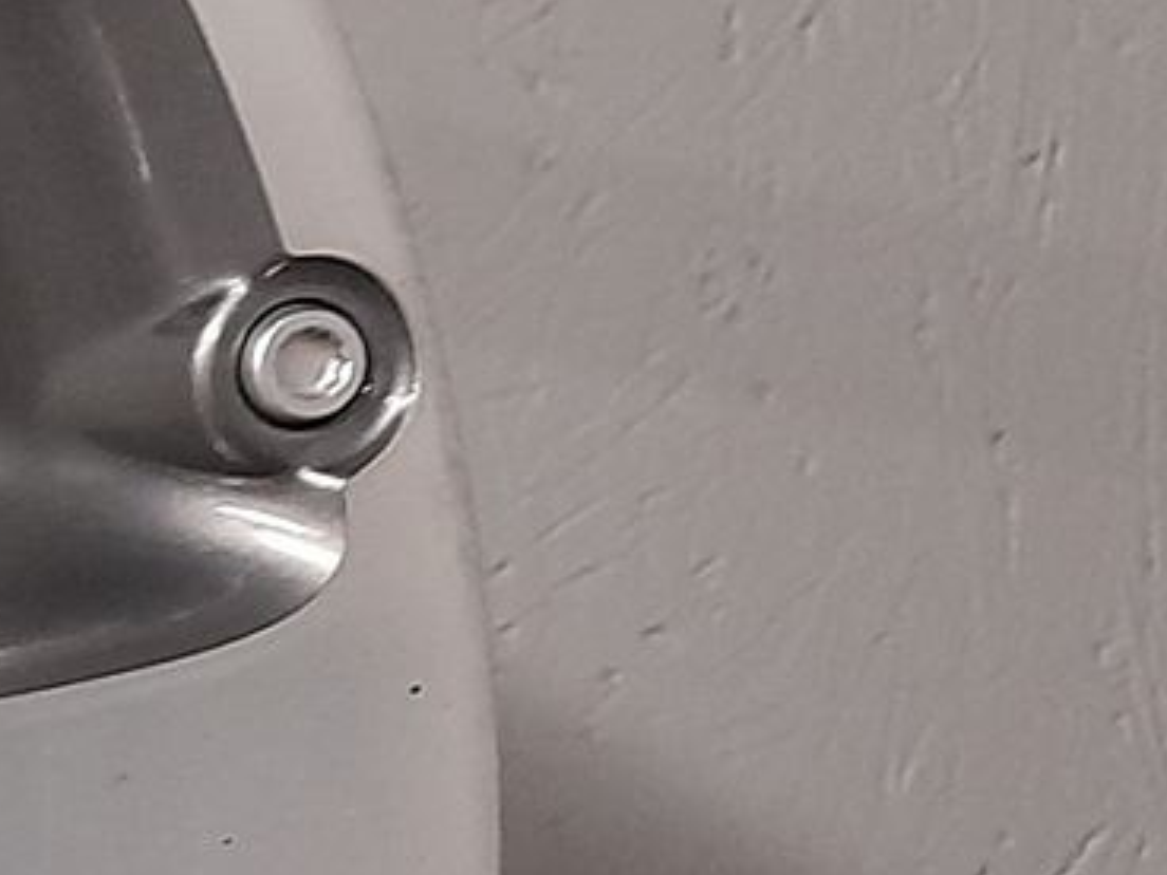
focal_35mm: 139
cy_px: 932
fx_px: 4686
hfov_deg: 11.4
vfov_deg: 10.6
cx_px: -1776
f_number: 2
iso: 400
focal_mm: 4.6
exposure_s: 1/25
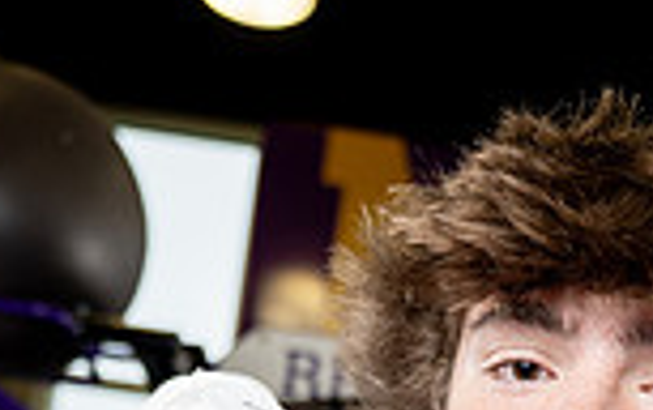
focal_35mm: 93
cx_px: 474
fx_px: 1657
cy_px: 914
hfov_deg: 22.1
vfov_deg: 12.0
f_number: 4
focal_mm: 31
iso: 640
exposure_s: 1/250
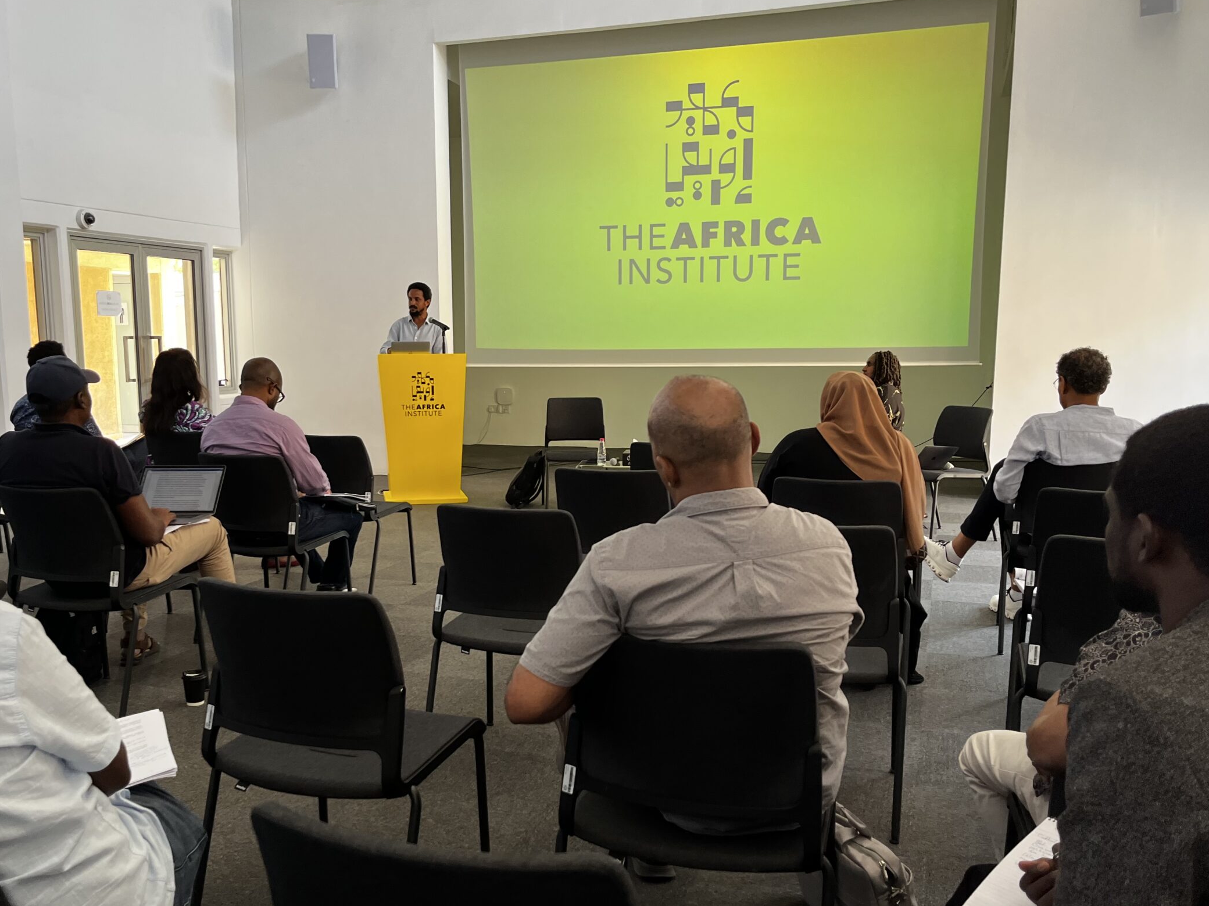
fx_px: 1118
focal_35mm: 32
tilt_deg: -7.2
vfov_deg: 44.1
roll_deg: +0.1
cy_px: 503
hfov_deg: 56.6
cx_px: 529
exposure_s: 1/120
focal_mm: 5.1
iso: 80
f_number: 1.6
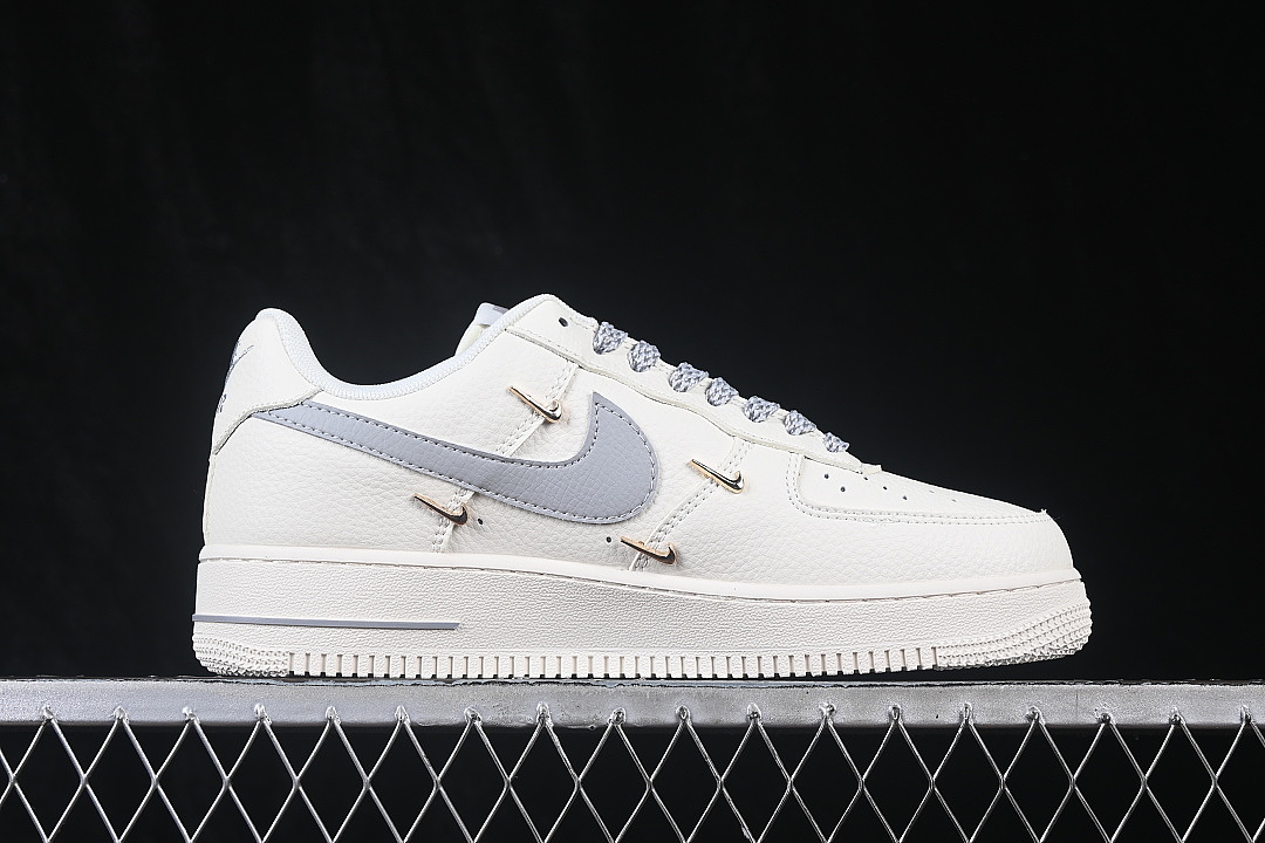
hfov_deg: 27.0
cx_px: 632
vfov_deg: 18.2
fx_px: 2635
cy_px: 422
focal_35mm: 75
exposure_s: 1/80
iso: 160
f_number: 8
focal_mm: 50
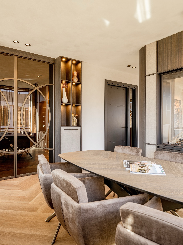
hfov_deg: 56.8
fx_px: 169
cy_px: 122
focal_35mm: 24
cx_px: 92
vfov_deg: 71.6
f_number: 9
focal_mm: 30
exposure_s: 1/3
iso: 400
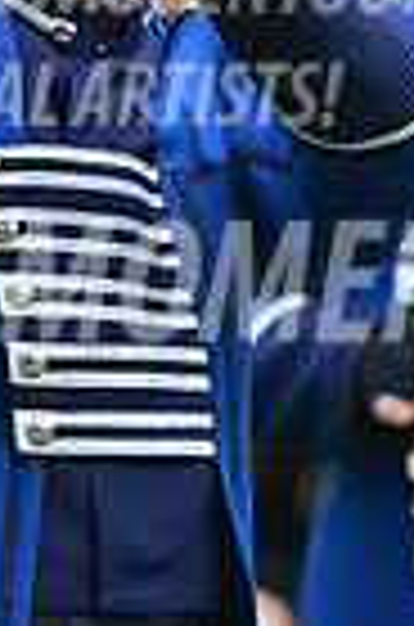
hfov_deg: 1.4
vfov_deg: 2.1
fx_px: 16850
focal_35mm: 972
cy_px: -27
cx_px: -43
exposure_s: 1/640
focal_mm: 300
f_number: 5.6
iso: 200
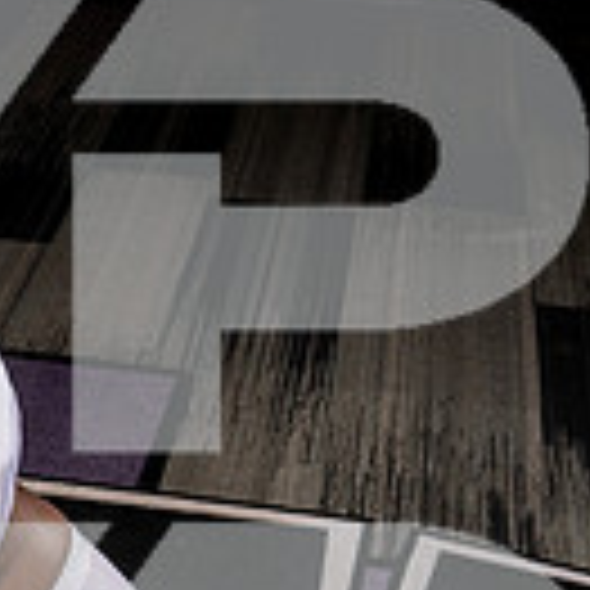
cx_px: -310
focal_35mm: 98
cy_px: 789
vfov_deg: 16.6
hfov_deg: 16.2
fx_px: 1890
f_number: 5.6
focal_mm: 20
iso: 100
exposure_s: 1/250
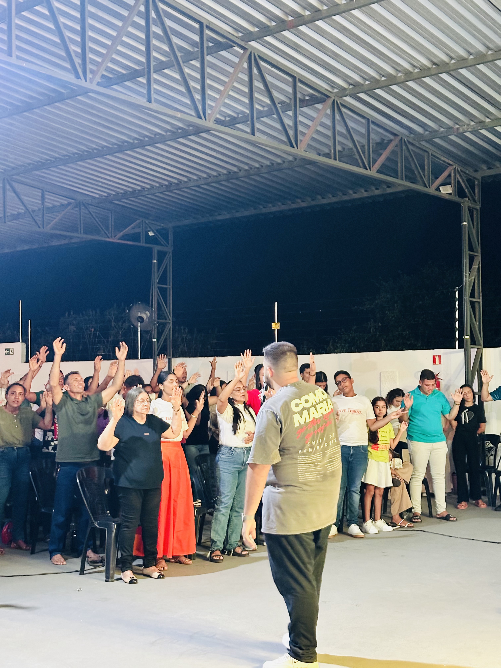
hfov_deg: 30.3
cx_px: 250
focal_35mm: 48
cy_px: 334
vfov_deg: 39.7
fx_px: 926
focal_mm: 6.86
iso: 500
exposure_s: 1/30
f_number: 1.78
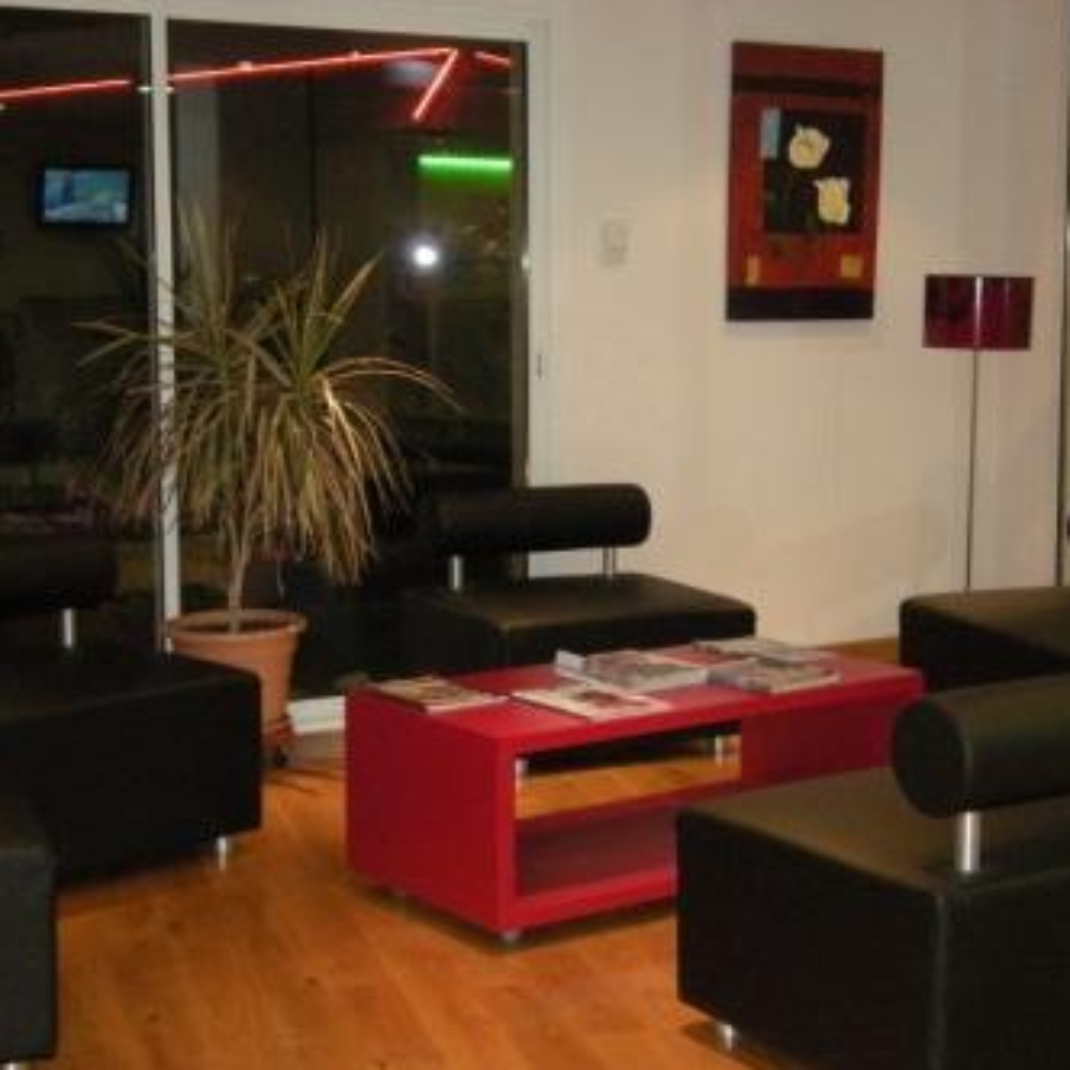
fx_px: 2168
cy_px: 535
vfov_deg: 27.7
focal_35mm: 62
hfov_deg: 27.7
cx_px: 587
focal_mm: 8.8
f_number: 3.8
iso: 557
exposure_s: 1/60
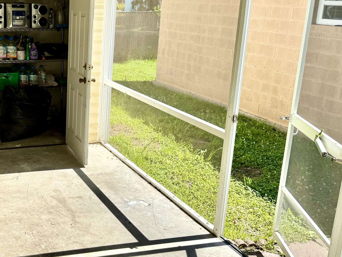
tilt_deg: -14.3
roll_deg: -2.1
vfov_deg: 32.8
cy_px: 111
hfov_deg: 40.5
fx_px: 435
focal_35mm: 44
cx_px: 52
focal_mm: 6.76
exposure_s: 1/1597
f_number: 1.78
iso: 80
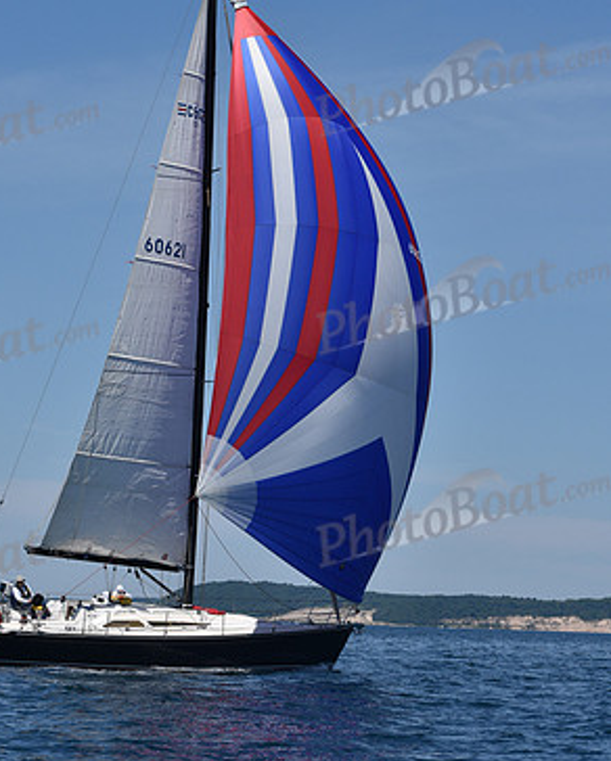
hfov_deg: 12.2
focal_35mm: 127
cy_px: 222
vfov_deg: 15.1
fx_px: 2866
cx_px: 208
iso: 250
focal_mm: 85
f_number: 7.1
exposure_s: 1/800
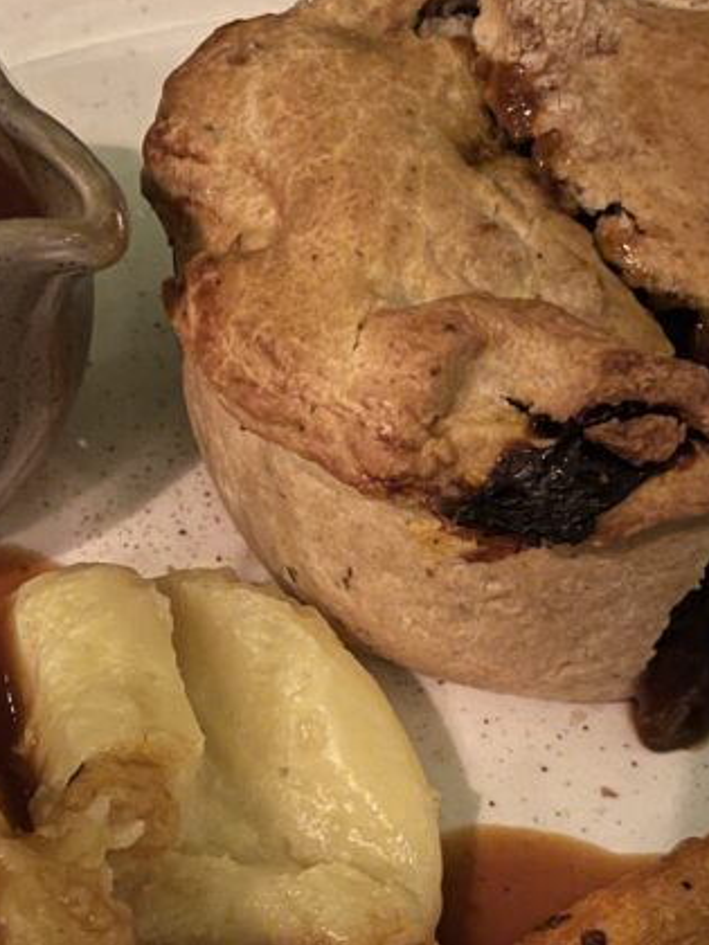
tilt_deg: -55.7
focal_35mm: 61
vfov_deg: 31.7
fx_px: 1666
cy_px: 513
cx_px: 297
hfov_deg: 24.0
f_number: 1.6
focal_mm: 5.1
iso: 640
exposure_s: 1/17
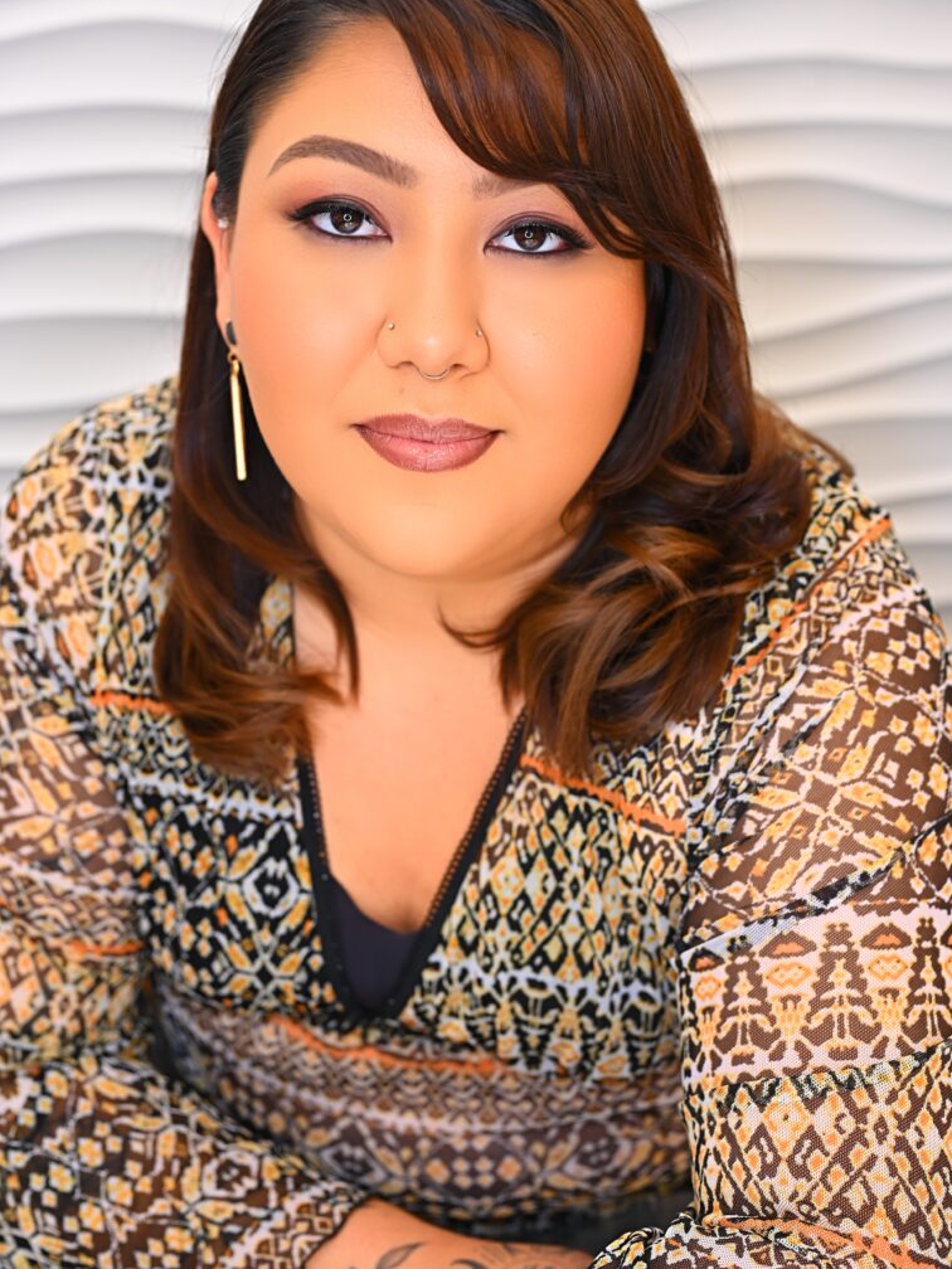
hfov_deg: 26.6
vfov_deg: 34.9
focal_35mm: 55
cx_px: 482
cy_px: 551
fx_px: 2017
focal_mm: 50
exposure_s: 1/60
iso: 200
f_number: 4
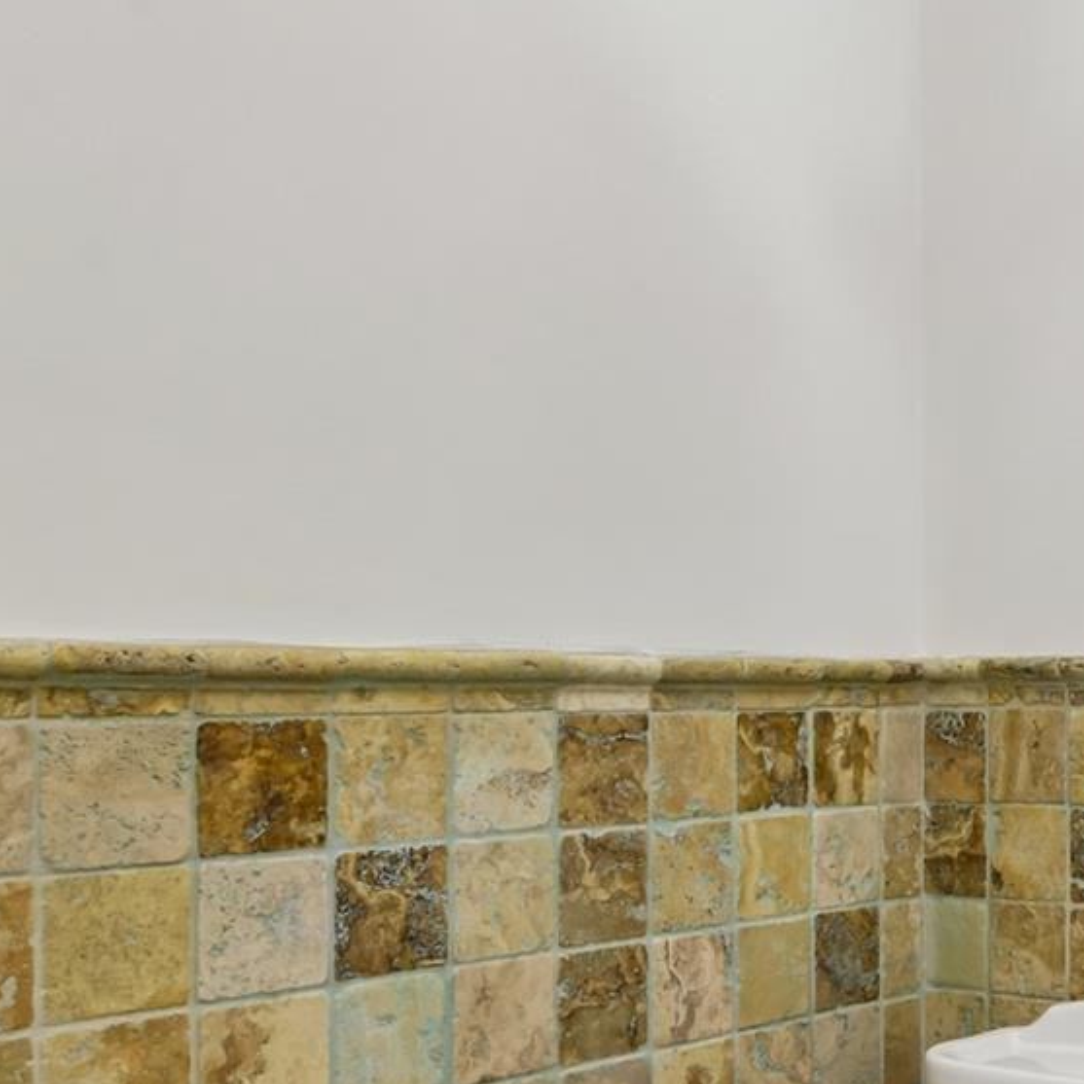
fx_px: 1771
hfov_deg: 29.7
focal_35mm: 50
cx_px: 1269
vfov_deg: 33.7
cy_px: 717
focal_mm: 16
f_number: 9
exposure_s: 1/4
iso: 200
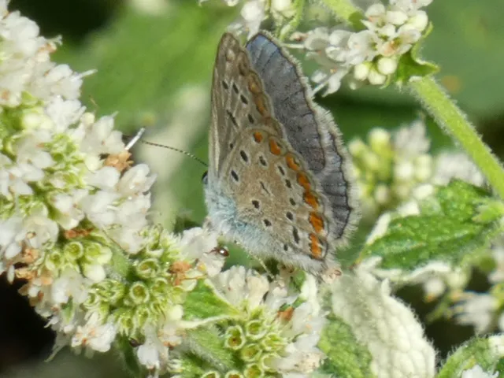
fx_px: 6829
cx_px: 252
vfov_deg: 3.2
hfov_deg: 4.2
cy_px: 189
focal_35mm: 469
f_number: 5.6
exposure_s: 1/400
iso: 80
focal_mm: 84
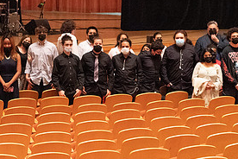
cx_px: 7
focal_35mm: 147
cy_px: 3
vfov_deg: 9.3
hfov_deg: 13.8
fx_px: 972
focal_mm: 70
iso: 20000
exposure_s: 1/160
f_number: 4.5
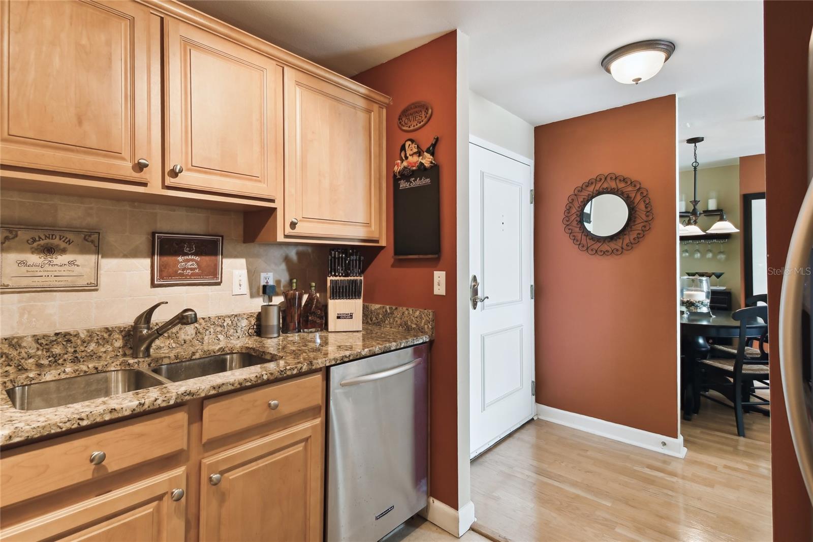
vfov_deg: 70.4
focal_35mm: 17
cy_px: 271
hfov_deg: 93.3
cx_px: 406
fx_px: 384
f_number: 7.1
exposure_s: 1/6
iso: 100
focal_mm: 11.5
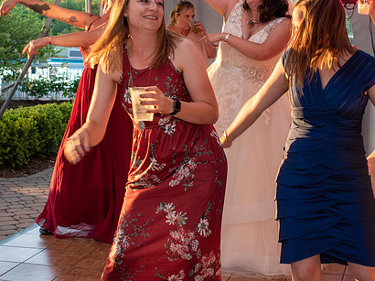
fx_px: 758
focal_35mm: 70
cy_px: 98
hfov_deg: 27.7
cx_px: 231
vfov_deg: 20.9
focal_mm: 32
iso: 500
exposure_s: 1/125
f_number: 5.6
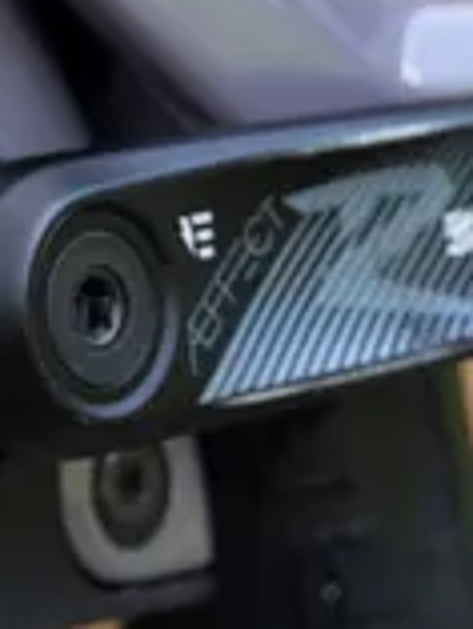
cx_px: -425
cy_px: -62
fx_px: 5422
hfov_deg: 4.9
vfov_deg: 6.6
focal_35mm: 298
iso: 1000
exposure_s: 1/1250
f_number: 4
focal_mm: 61
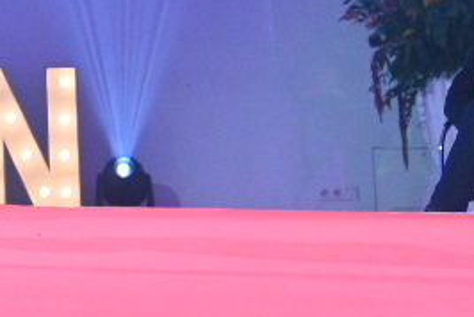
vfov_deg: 8.8
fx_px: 1924
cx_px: -383
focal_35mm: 146
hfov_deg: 12.7
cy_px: -365
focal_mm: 24
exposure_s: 1/500
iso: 3200
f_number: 4
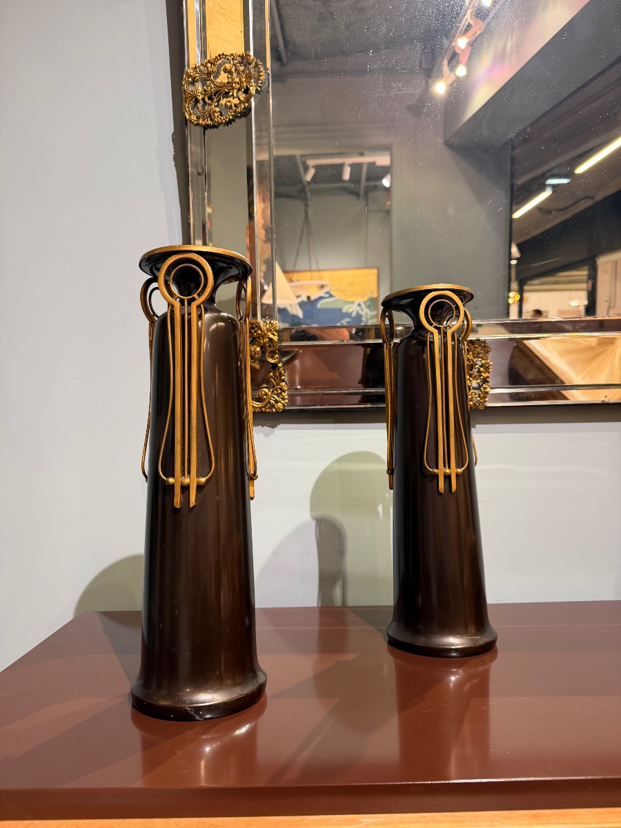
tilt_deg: +3.6
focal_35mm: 24
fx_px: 574
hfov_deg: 56.8
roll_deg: +0.6
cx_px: 310
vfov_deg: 71.6
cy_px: 414
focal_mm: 6.76
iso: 160
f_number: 1.78
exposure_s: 1/50
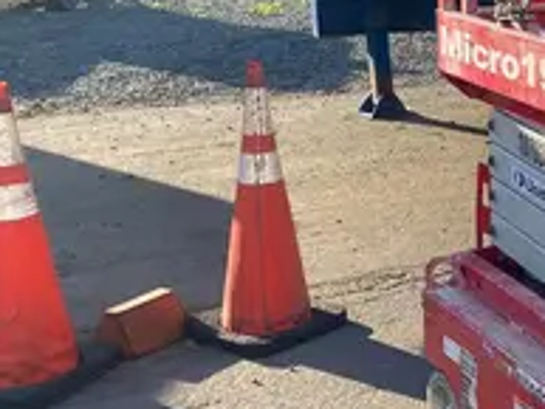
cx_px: 751
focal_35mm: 74
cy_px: 83
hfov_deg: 22.8
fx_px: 1166
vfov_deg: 19.7
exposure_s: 1/1043
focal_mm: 4.25
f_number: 1.8
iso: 32
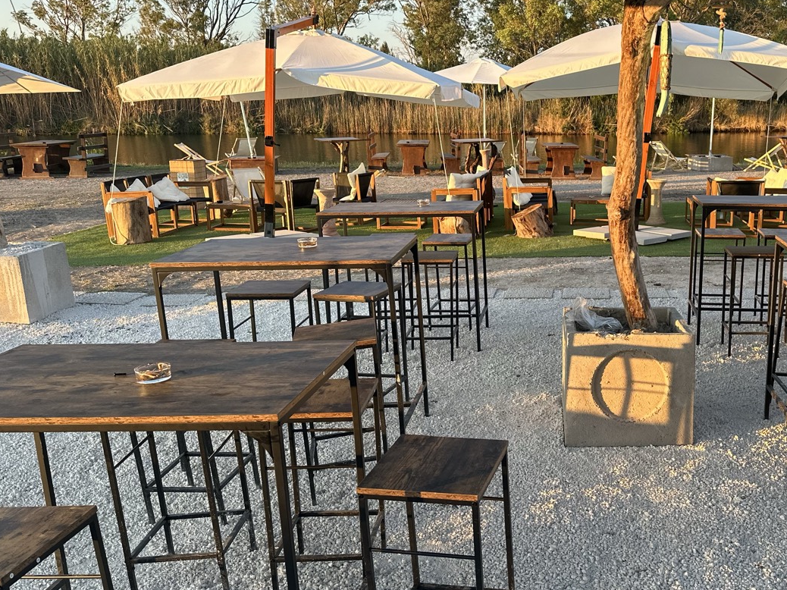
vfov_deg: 38.7
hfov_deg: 48.6
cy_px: 299
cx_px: 568
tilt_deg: -13.0
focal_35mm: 37
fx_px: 841
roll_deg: -0.4
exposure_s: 1/460
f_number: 1.78
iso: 80
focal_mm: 6.86
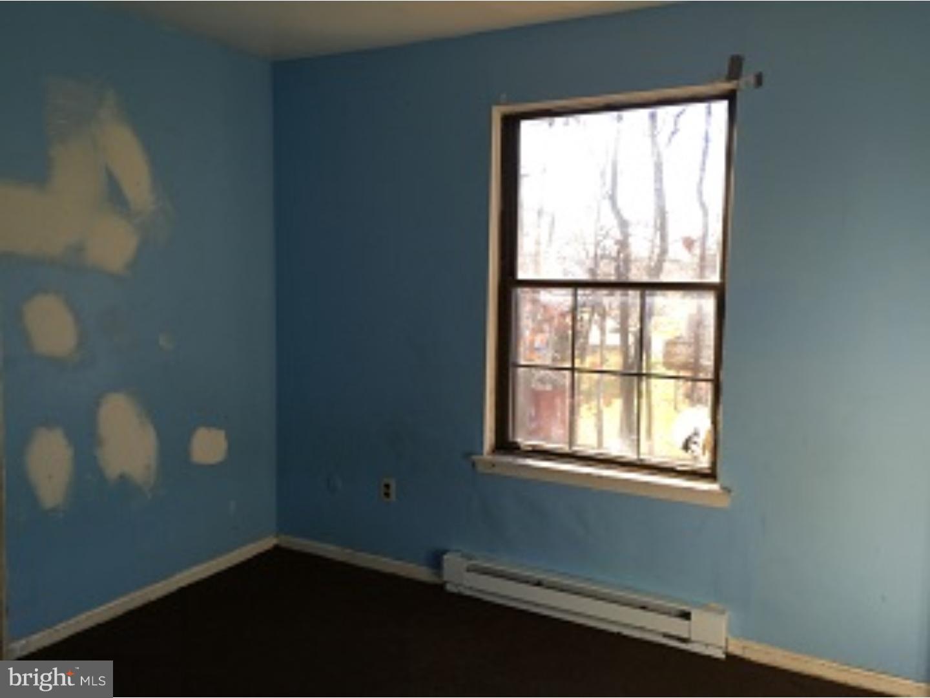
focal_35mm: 29
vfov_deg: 48.2
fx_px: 779
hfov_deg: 61.7
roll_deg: +0.7
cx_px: 465
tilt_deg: -5.6
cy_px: 349
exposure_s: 1/130
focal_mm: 4.15
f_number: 2.2
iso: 32
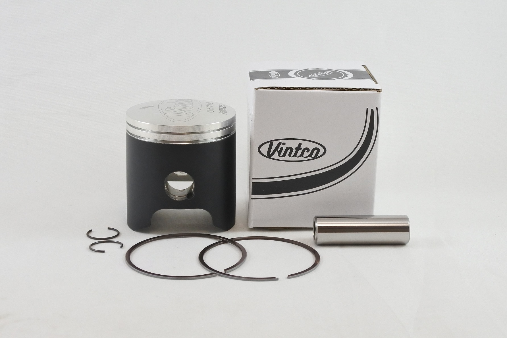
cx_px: 254
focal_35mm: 48
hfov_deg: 41.1
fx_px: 676
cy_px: 169
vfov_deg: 28.1
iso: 400
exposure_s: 1/160
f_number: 4.5
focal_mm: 18
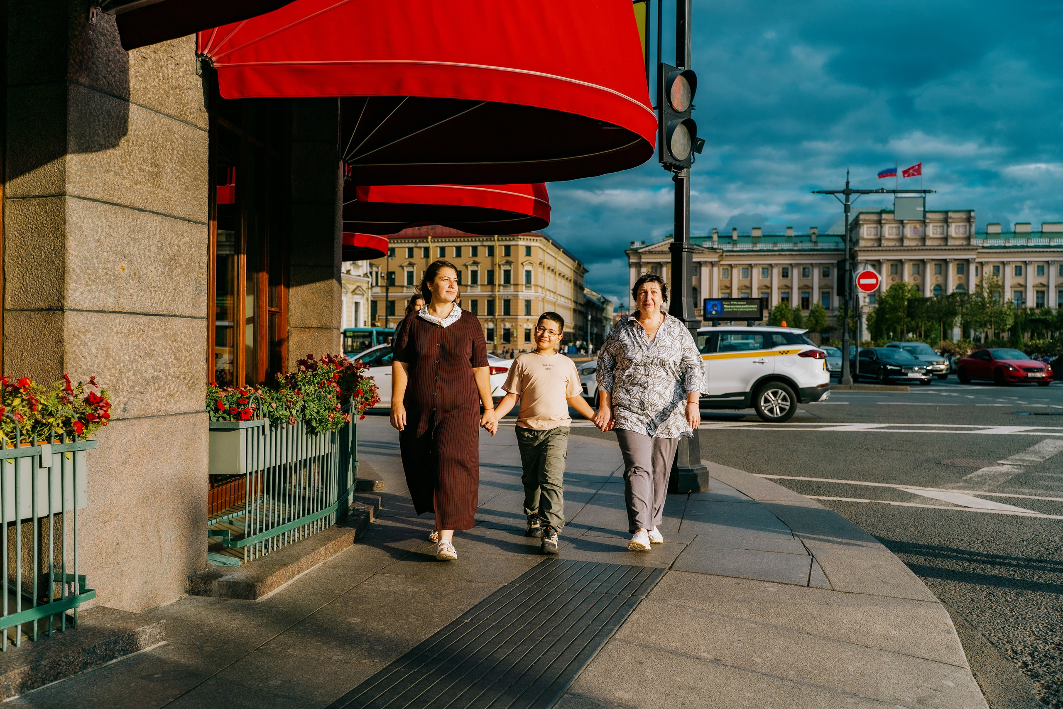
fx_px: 1004
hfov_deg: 55.8
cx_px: 532
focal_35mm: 34
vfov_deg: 38.9
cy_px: 354
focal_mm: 34
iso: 100
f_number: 3.5
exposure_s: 1/800
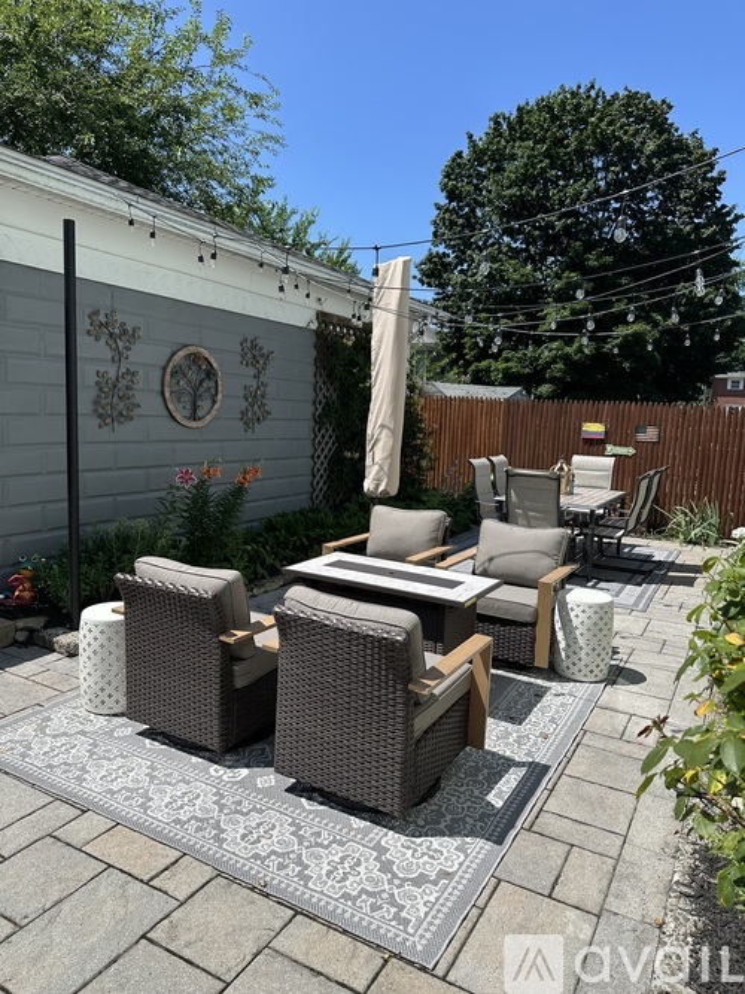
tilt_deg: -8.3
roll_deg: -2.1
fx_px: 689
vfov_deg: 71.6
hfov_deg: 56.8
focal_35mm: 24
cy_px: 497
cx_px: 372
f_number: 1.78
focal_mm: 6.86
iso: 80
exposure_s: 1/4348
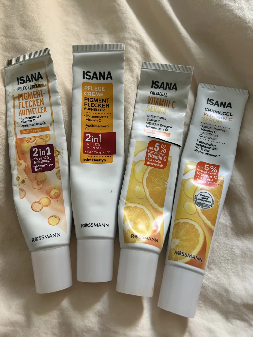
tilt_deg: -68.0
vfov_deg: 65.3
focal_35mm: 27
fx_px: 263
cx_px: 122
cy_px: 166
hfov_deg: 51.3
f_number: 1.5
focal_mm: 5.7
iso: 200
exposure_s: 1/60
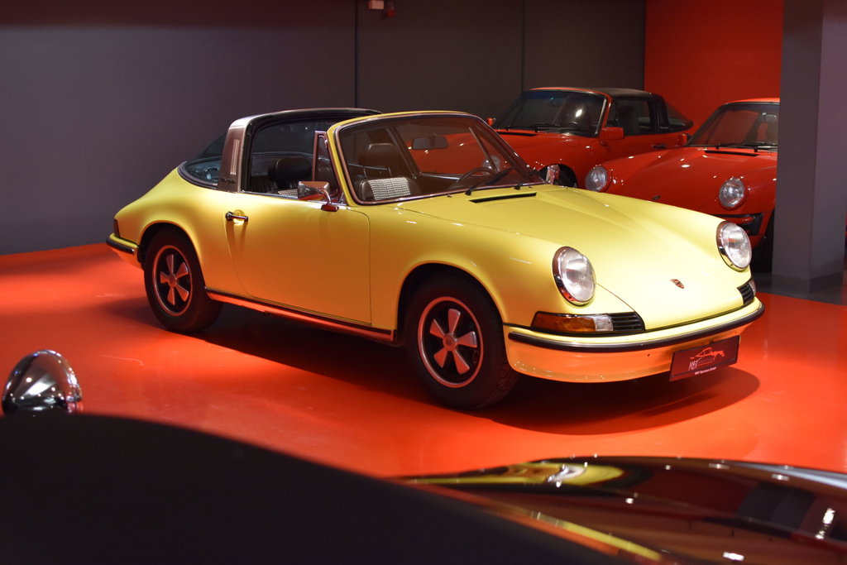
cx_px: 424
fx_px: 1235
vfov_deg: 25.8
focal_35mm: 52
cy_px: 282
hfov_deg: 37.8
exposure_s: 1/60
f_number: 3.5
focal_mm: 35
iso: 800
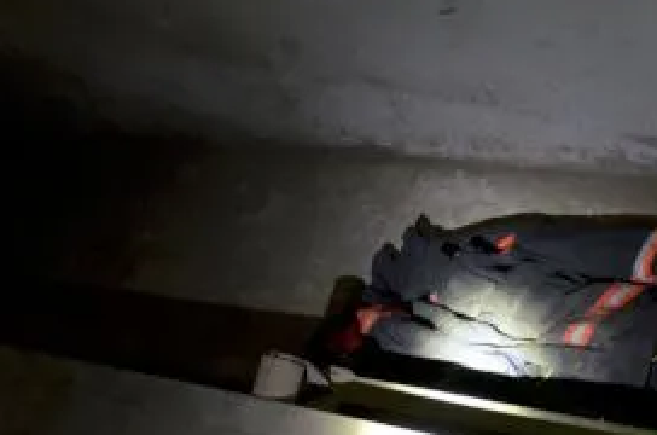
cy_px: 350
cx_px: 500
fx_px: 1369
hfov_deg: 26.6
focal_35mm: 75
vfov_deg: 17.9
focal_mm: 21
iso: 1600
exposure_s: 1/30
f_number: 3.8
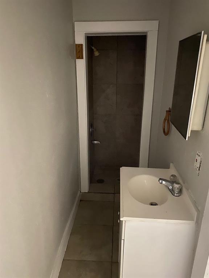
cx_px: 104
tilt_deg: -18.2
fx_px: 209
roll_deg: +0.1
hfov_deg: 53.1
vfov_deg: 67.3
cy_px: 139
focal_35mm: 26
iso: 500
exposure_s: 1/8
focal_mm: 4.25
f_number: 1.8
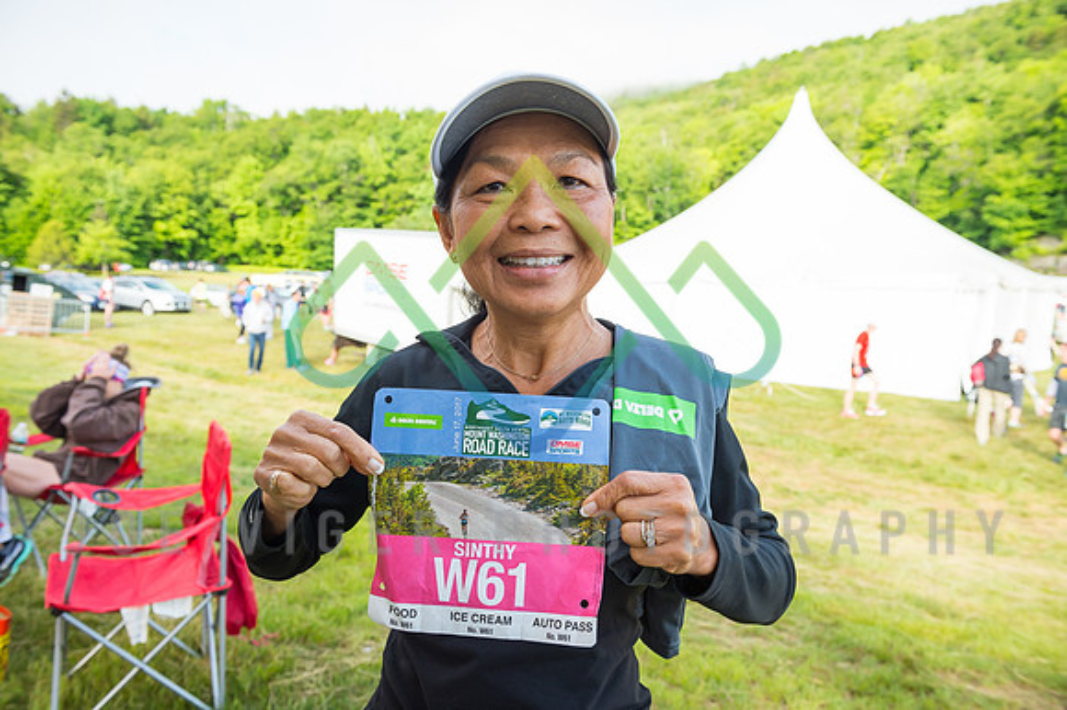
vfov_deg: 46.4
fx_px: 829
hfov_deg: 65.5
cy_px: 355
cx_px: 534
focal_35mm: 28
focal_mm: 28
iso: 640
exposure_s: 1/400
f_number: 6.3
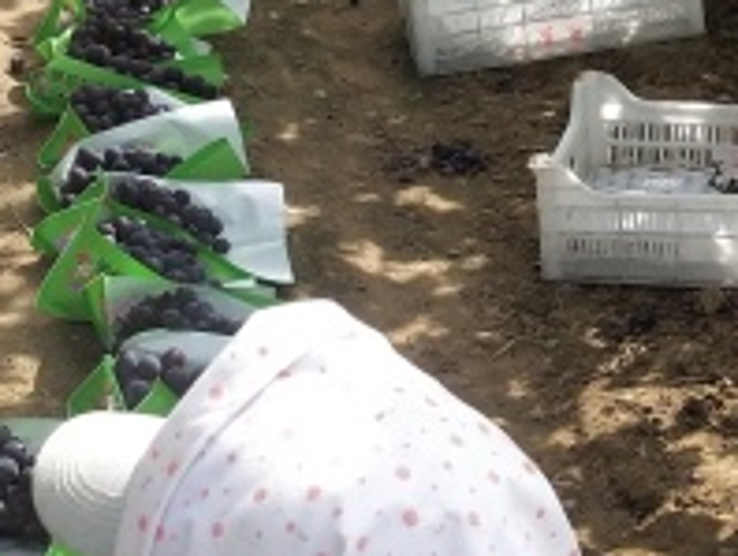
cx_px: 142
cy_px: 52
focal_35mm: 121
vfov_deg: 12.2
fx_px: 2583
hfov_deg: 16.1
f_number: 1.8
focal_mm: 3.95
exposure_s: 1/883
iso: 54
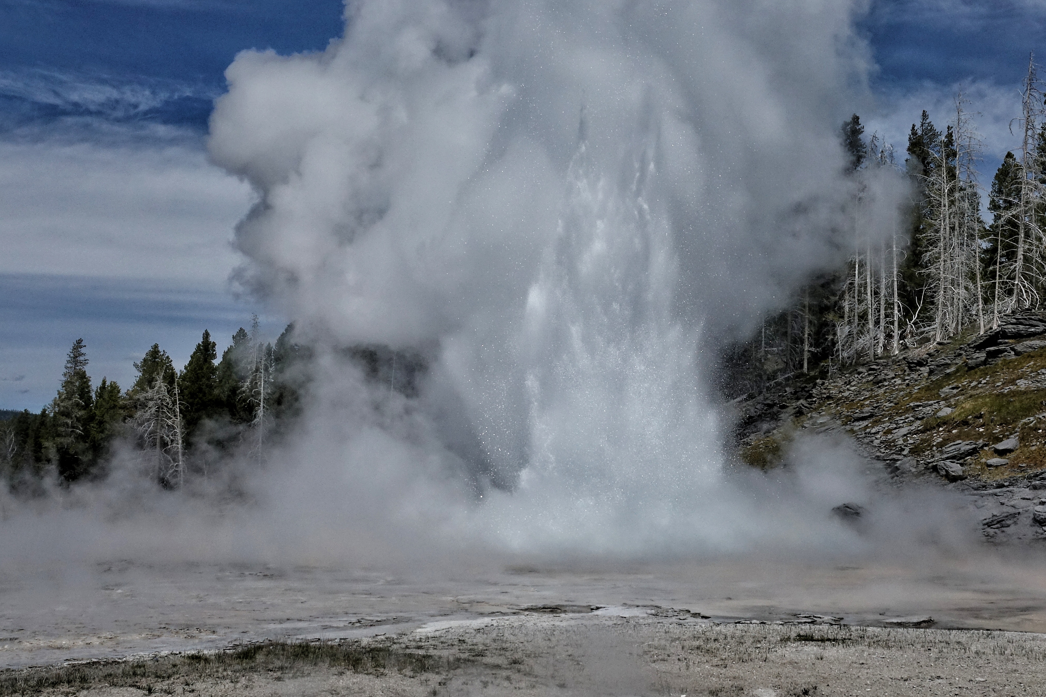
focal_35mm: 49
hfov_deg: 40.2
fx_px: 1424
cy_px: 273
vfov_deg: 27.5
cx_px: 626
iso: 200
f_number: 8
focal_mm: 13.31
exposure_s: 1/2000
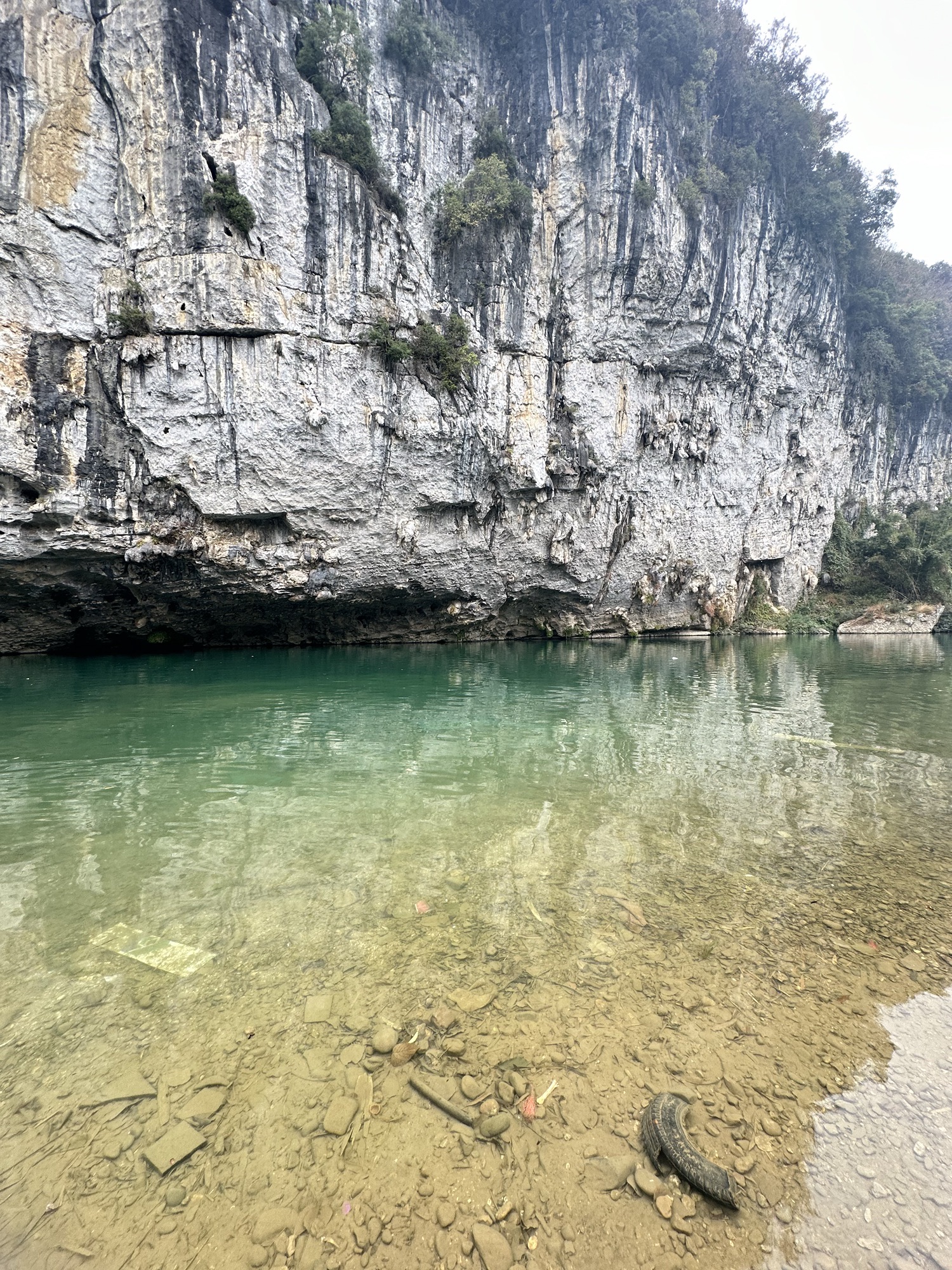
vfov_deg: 102.1
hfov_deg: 85.7
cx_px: 476
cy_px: 635
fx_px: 513
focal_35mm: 14
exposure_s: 1/99
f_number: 2.2
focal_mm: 2.22
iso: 64
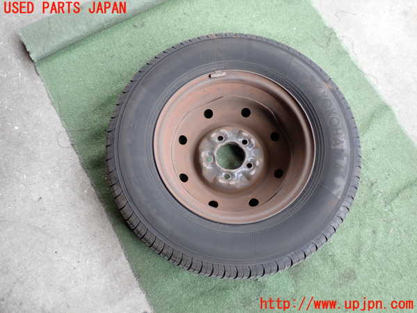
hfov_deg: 60.0
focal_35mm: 30
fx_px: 361
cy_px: 156
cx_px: 208
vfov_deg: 46.8
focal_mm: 5.4
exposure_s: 1/80
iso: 200
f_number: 2.3
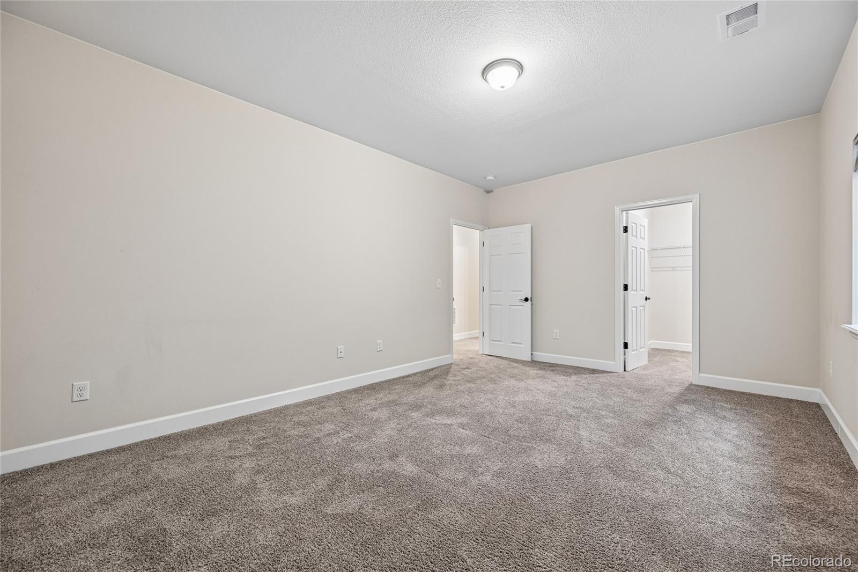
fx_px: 334
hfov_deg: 104.3
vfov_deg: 81.2
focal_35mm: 14
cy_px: 286
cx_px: 429
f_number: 8
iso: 400
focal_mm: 14
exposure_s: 1/6
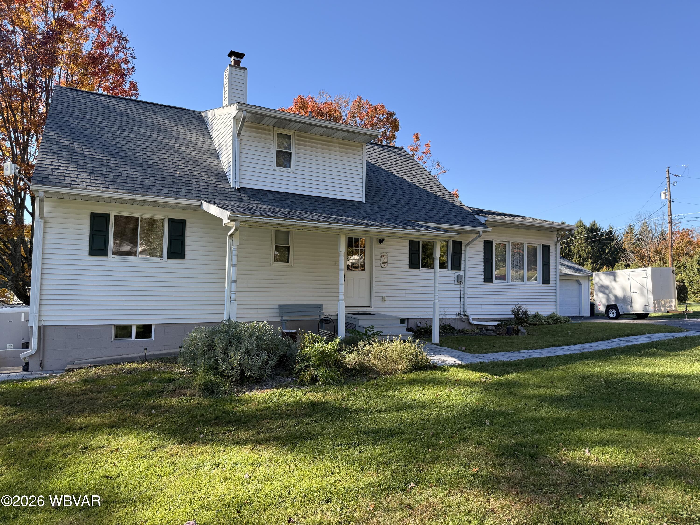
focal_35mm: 24
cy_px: 262
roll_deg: -1.1
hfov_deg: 71.6
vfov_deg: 56.8
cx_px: 350
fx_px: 485
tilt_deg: +2.0
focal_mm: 6.76
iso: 100
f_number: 1.78
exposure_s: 1/2110
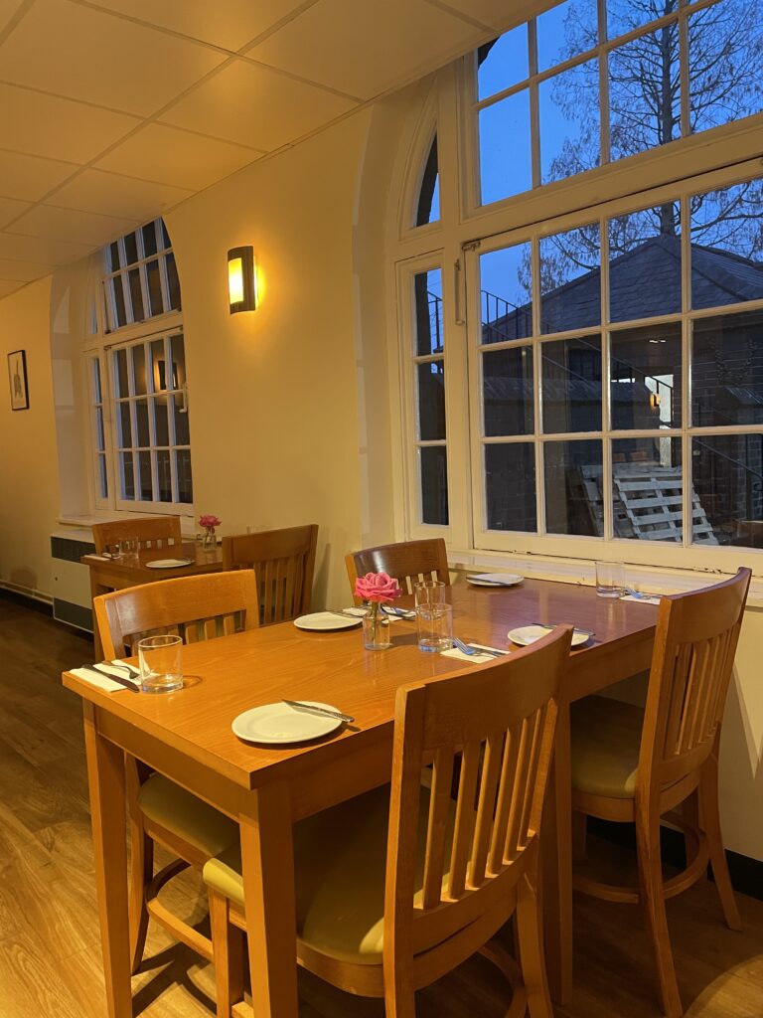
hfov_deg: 53.1
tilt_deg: -3.8
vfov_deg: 67.3
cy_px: 509
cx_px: 382
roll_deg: +2.7
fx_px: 764
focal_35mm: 26
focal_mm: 4.2
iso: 500
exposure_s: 1/33
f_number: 1.6
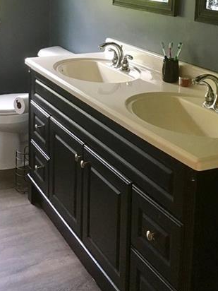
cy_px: 45
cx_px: 92
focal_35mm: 54
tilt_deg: -9.1
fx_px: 453
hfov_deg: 27.0
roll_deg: -1.6
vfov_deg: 34.1
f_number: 2.2
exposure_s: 1/30
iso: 125
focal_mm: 4.15
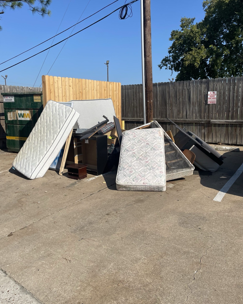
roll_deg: +0.1
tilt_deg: -8.2
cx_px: 119
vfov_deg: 62.2
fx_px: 252
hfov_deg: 51.5
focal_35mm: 28
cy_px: 144
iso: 32
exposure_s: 1/5556
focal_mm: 4.2
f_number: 1.6
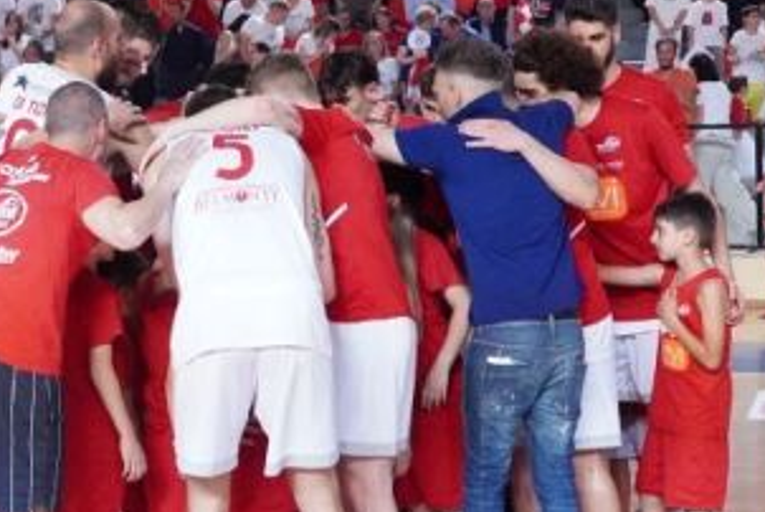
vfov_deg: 15.0
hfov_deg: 22.0
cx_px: 149
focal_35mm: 91
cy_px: 150
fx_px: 1942
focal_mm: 23
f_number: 5
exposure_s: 1/640
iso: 5000
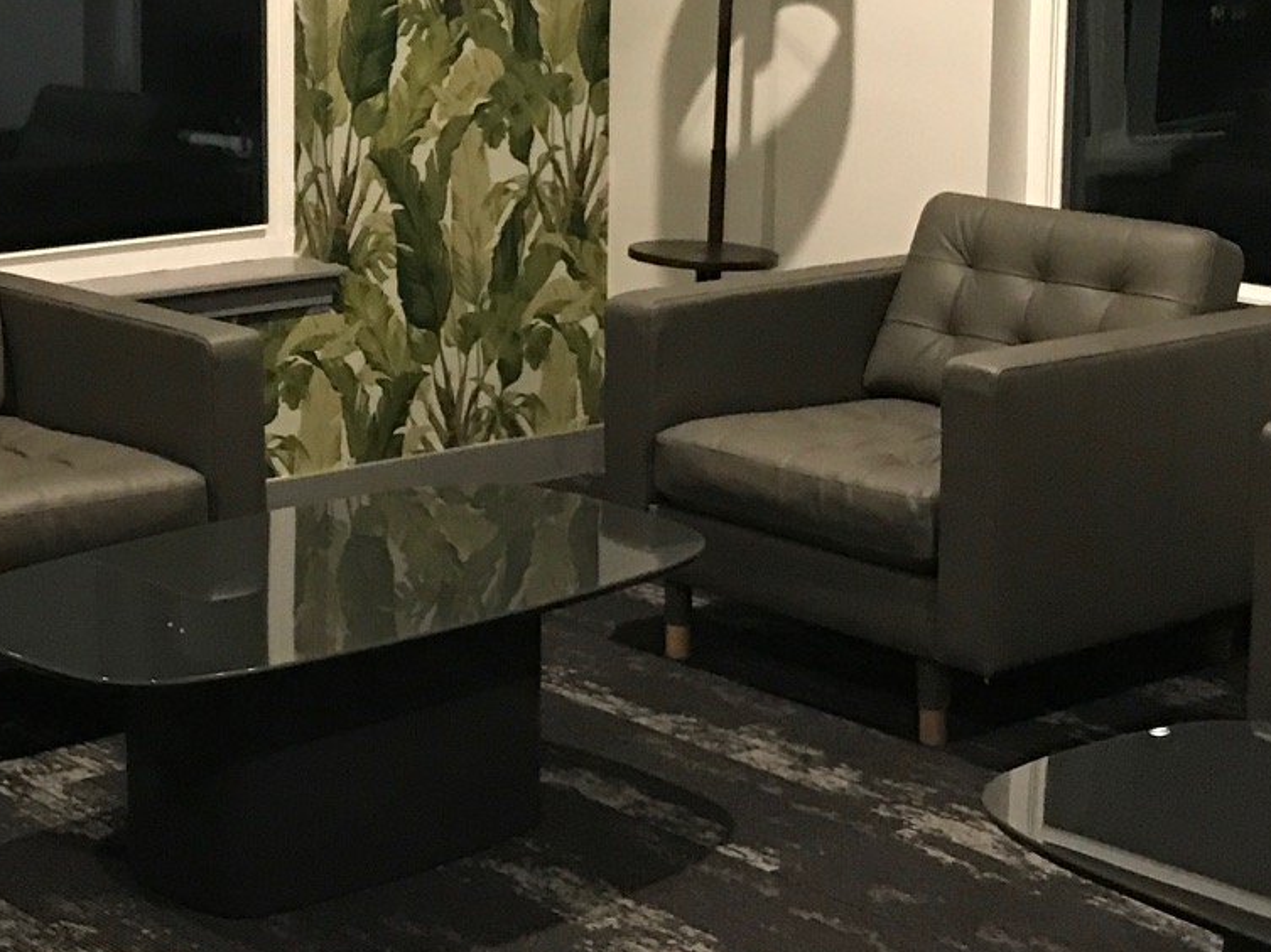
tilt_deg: -7.0
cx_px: 324
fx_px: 2752
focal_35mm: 75
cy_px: 219
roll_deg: +0.7
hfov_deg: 25.7
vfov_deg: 19.5
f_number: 1.8
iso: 100
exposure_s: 1/12
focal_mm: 3.99
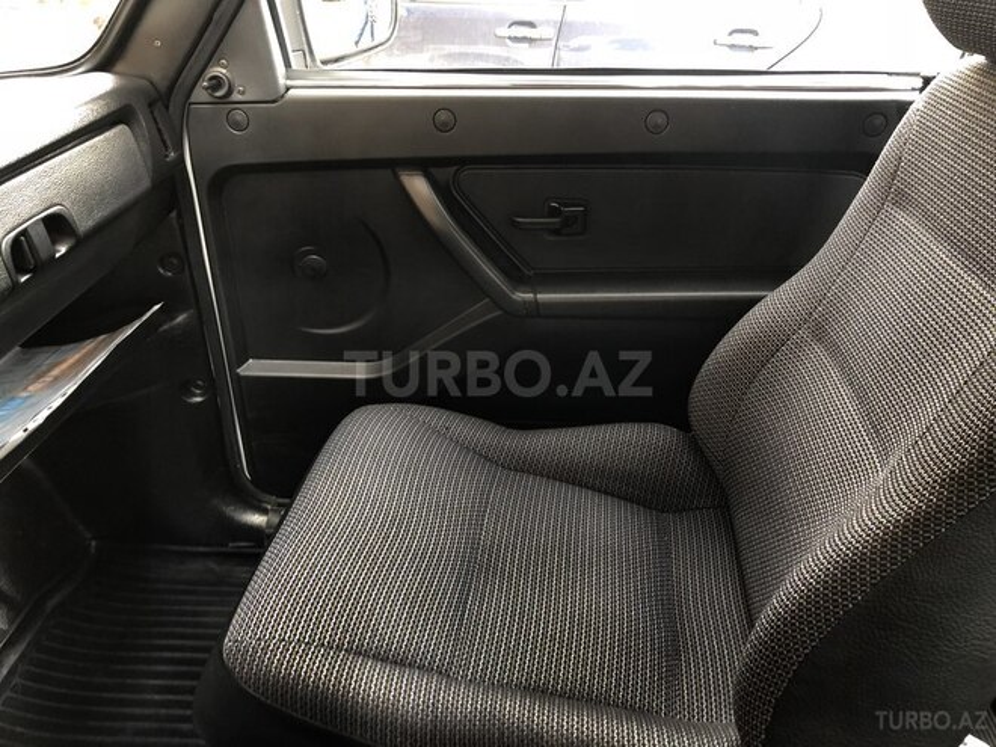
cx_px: 498
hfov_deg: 63.4
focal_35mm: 28
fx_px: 806
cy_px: 374
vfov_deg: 49.7
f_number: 1.8
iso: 40
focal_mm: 3.99
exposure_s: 1/17
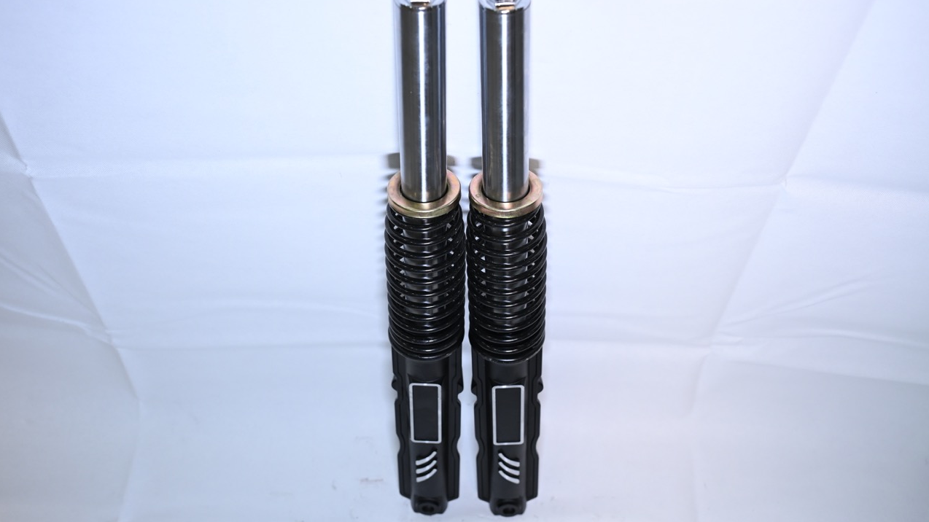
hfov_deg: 50.5
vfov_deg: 29.7
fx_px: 985
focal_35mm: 40
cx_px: 464
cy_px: 245
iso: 1000
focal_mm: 38
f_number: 4
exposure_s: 1/125
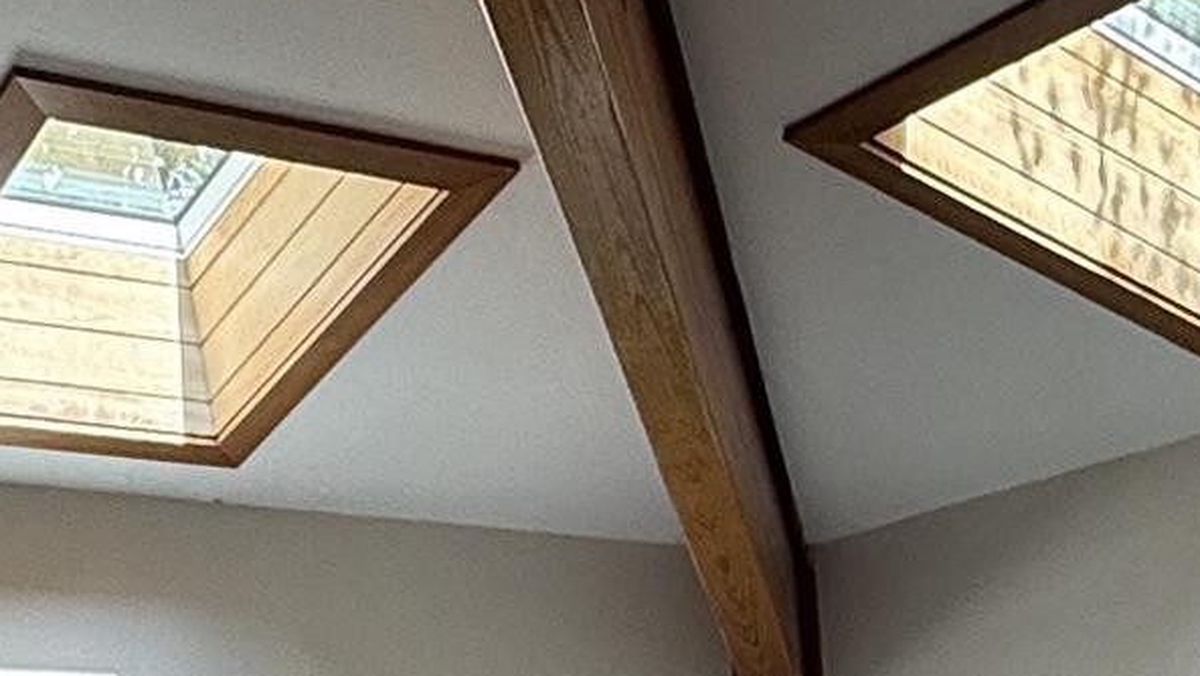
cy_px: 1014
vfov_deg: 14.3
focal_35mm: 79
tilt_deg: +0.3
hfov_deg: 26.8
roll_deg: +0.6
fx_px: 2515
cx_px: 449
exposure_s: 1/120
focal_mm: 2.22
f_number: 2.2
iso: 64
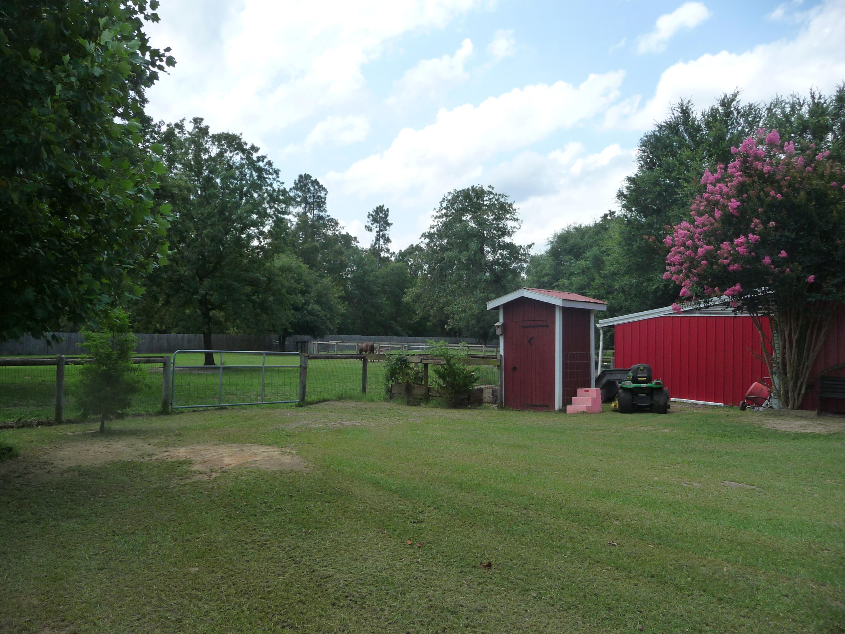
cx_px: 422
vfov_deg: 49.7
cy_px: 317
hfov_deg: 63.4
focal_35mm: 28
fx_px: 683
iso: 160
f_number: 3.3
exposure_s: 1/1000
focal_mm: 4.7
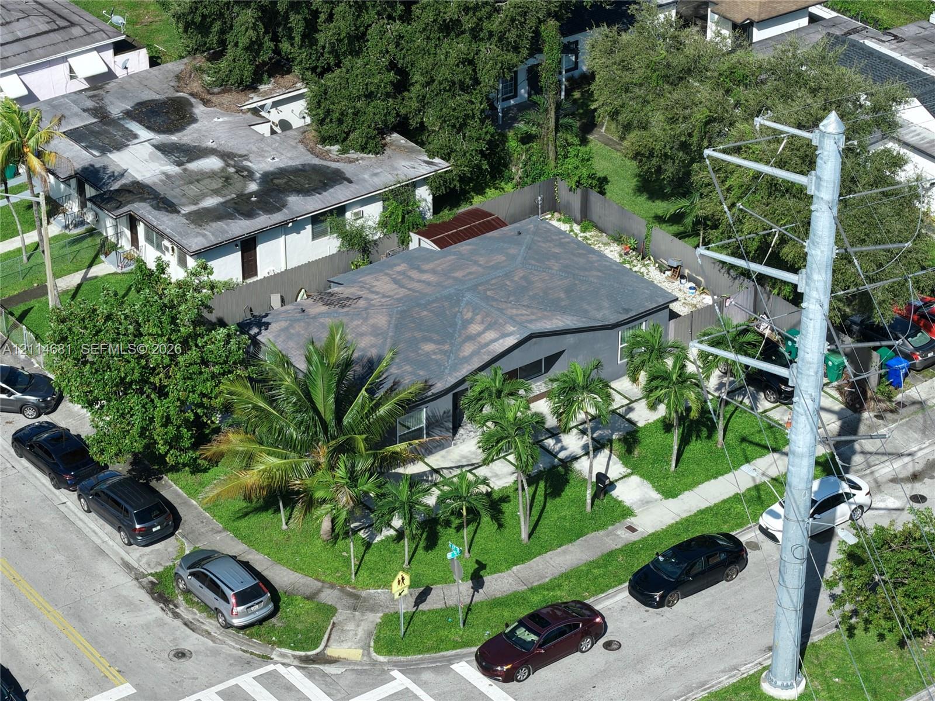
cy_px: 350
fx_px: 1890
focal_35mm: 70
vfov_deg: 21.0
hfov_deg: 27.8
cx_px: 468
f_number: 2.8
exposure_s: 1/2000
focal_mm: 19.35
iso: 160
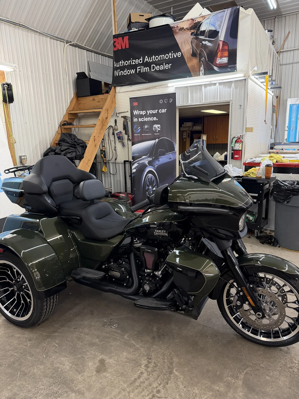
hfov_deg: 56.8
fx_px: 276
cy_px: 200
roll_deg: +2.3
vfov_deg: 71.6
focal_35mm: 24
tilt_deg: -12.4
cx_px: 150
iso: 320
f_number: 1.78
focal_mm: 6.76
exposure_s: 1/120
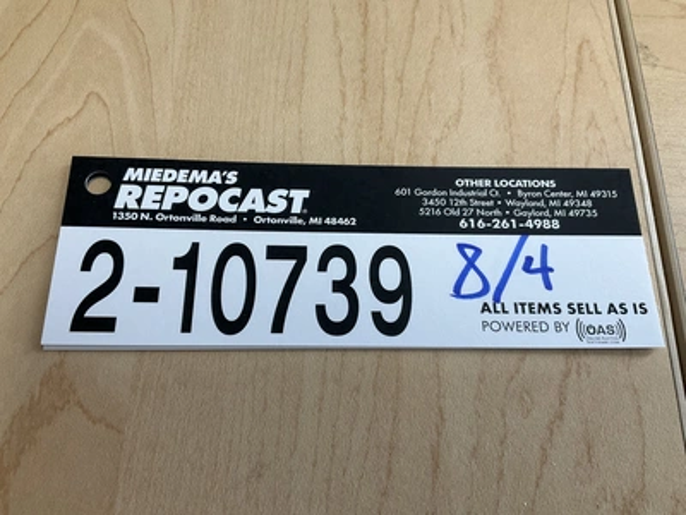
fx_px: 575
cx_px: 343
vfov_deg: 48.2
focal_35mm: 29
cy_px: 258
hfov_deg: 61.7
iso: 64
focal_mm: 3
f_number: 1.8
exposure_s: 1/82
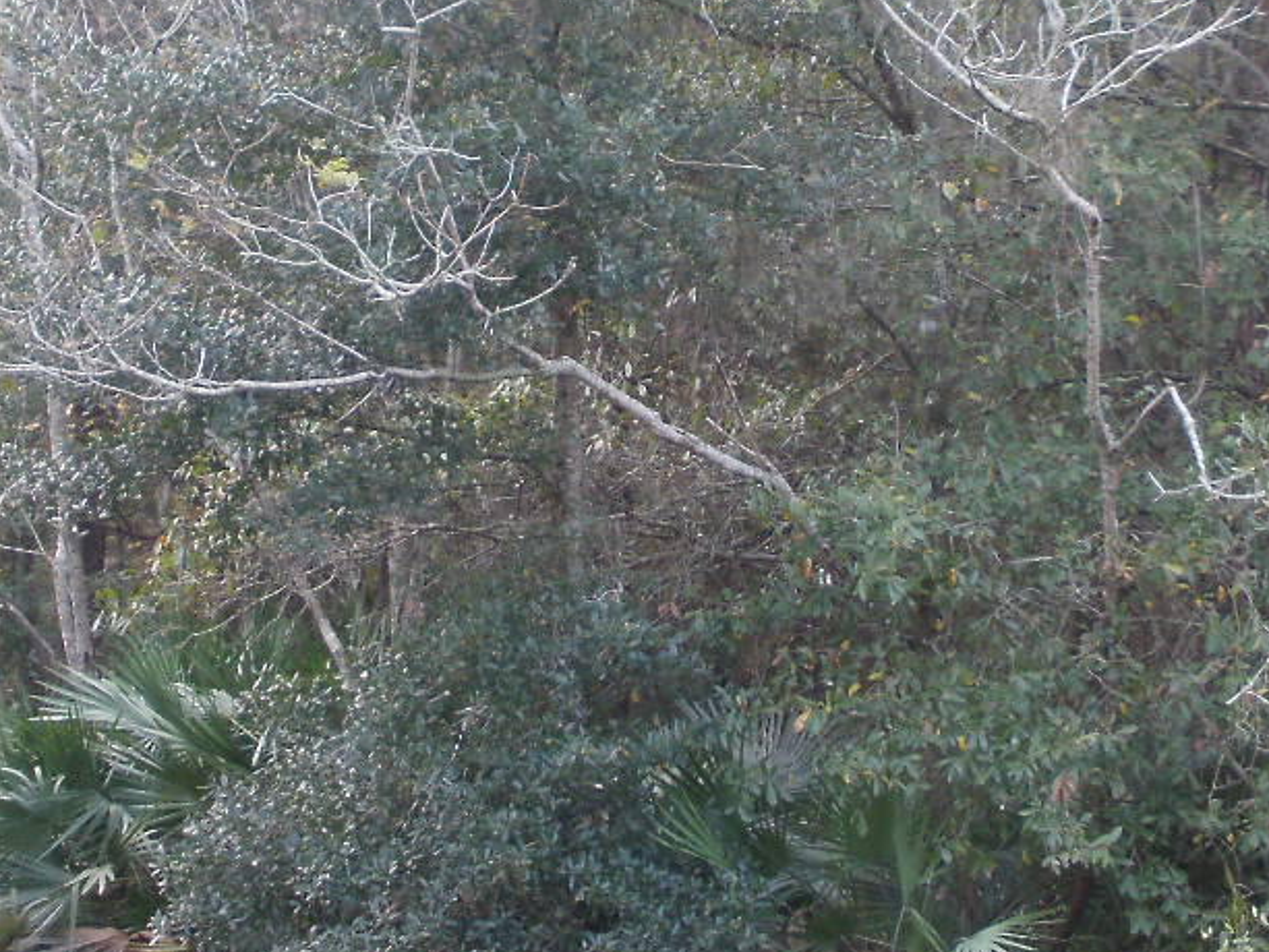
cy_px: 337
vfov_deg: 15.7
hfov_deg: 20.8
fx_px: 3447
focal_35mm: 94
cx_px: 824
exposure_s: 1/50
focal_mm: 6.3
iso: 100
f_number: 3.5
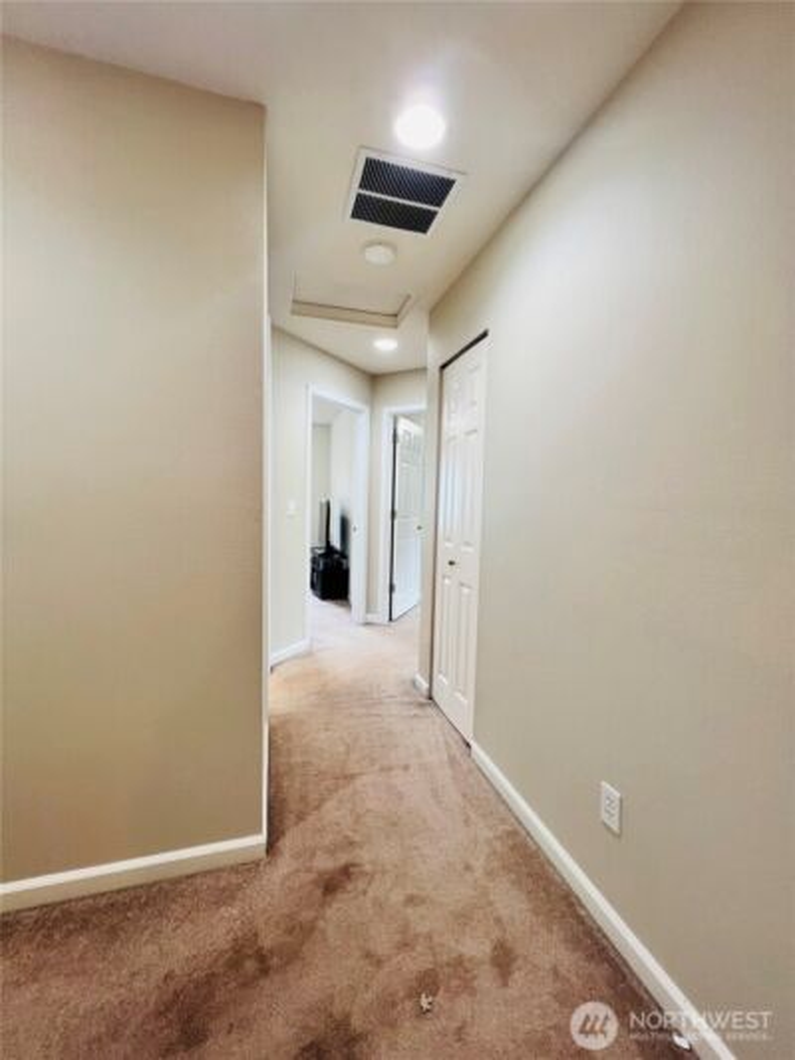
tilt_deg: -4.4
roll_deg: -1.7
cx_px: 398
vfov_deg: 106.2
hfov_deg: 89.9
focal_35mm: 13
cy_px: 530
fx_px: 398
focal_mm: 1.57
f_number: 1.8
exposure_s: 1/60
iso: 125
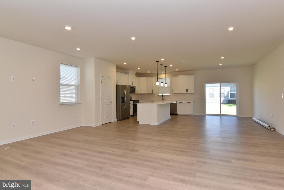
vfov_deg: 67.5
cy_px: 95
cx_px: 142
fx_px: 142
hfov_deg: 90.0
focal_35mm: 18
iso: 800
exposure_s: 1/160
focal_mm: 12
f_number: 10
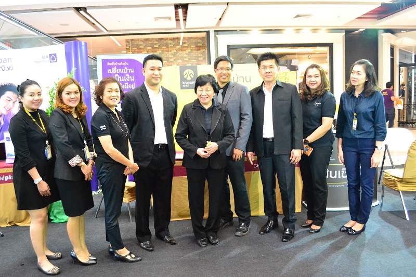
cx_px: 208
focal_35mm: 27
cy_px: 138
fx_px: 312
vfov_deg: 47.9
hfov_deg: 67.4
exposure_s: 1/100
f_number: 5
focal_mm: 18
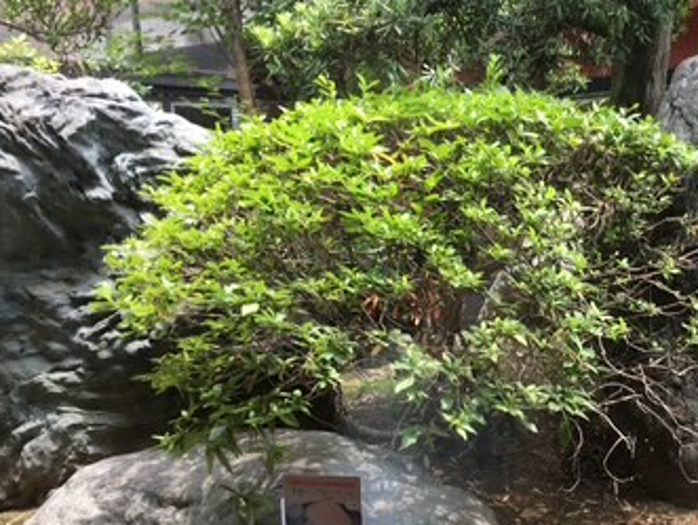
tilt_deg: -4.8
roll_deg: +2.3
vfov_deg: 26.1
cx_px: 631
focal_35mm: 56
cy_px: 285
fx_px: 1130
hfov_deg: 32.6
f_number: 2.2
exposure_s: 1/120
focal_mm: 4.15
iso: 32
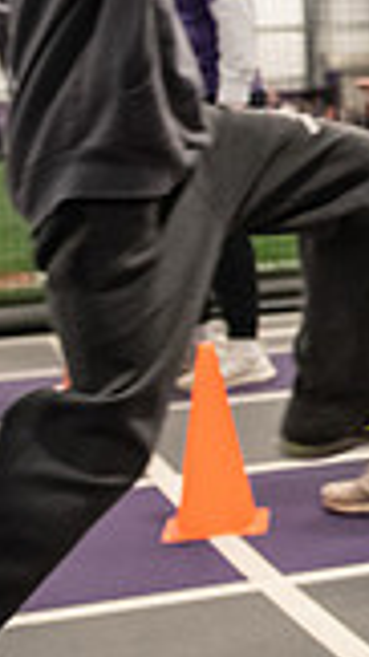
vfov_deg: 20.9
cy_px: 124
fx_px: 1759
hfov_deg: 11.0
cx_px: 710
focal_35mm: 101
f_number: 3.2
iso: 4000
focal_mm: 27
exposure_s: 1/320
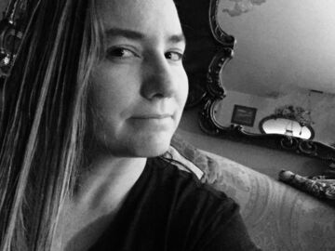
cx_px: 168
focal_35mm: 31
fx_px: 300
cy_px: 126
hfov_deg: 58.4
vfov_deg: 45.4
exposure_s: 1/15
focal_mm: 2.65
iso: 1250
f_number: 2.2
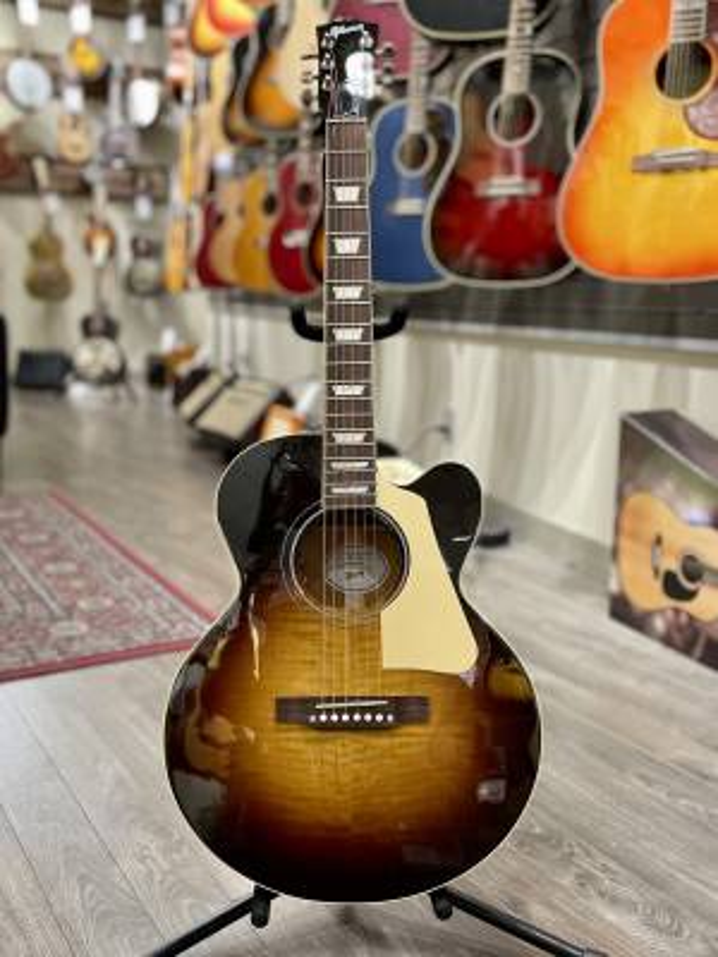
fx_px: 719
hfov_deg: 53.1
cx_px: 359
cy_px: 478
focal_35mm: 26
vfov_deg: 67.3
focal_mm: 4.2
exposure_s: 1/60
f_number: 1.6
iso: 160
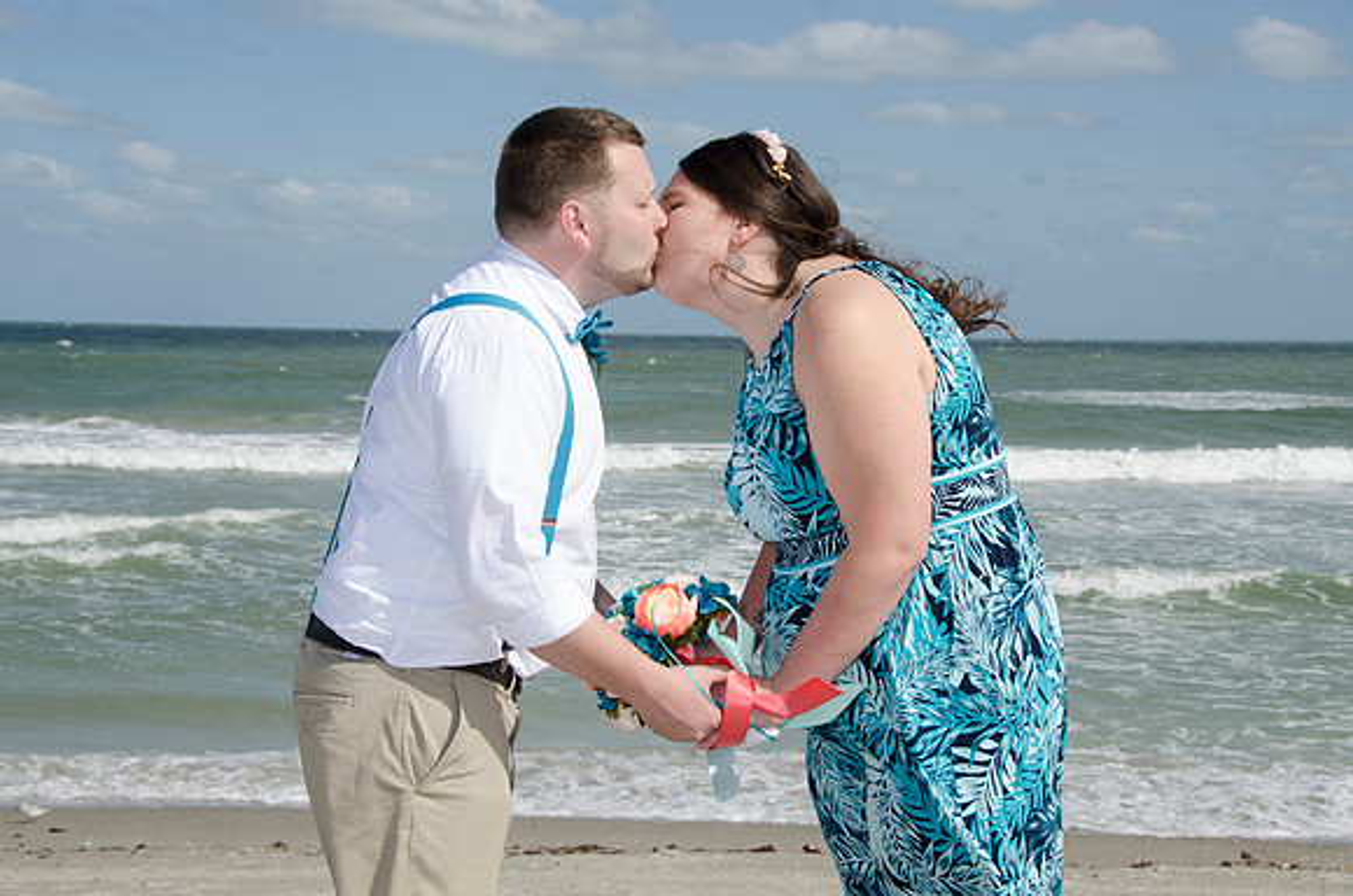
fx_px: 2475
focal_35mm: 66
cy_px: 448
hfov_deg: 30.6
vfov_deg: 20.5
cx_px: 676
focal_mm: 44
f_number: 10
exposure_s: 1/250
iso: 100
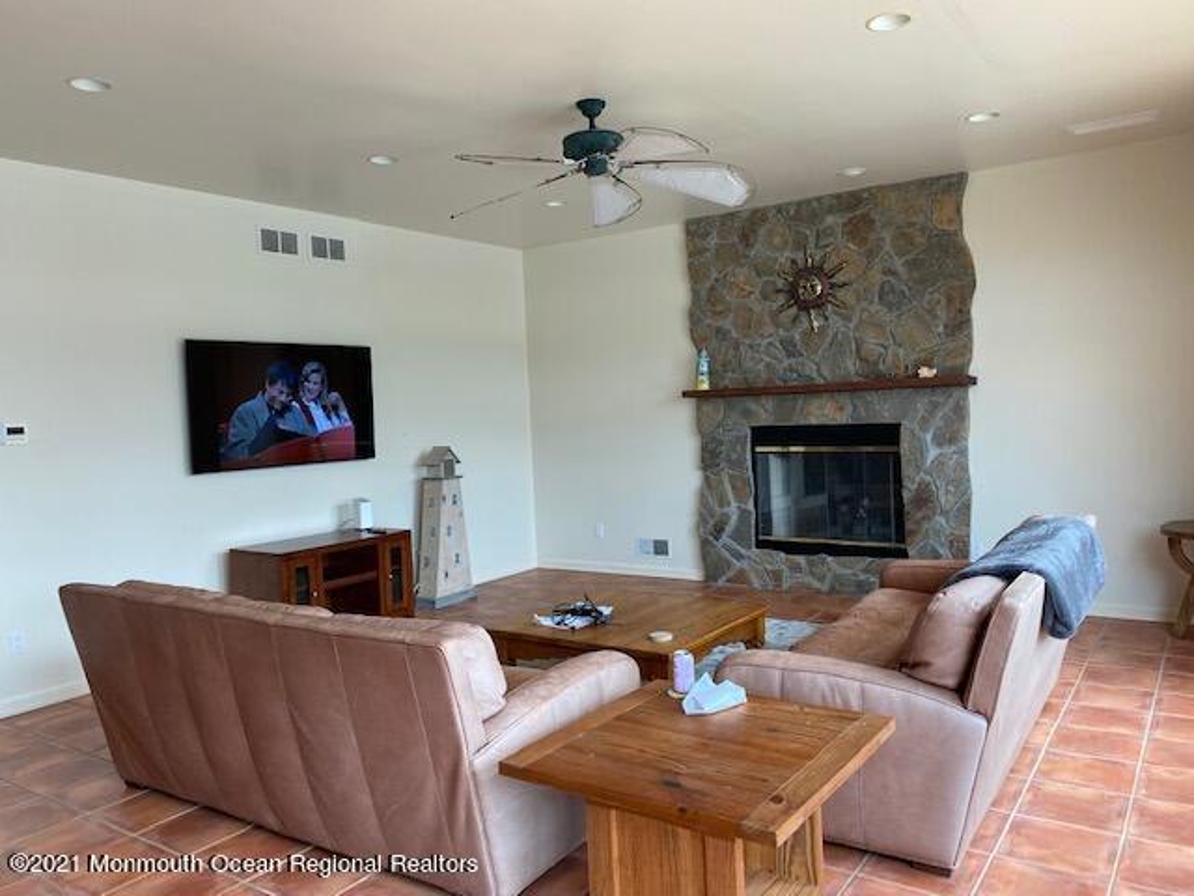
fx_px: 897
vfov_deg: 53.1
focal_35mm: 26
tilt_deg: -1.7
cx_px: 597
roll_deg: +2.4
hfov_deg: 67.3
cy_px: 448
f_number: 1.8
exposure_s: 1/121
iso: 100
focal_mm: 4.25
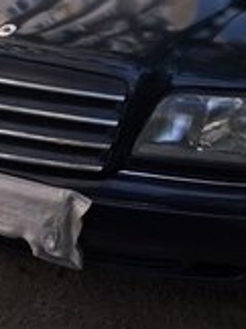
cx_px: 234
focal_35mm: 89
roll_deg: +0.5
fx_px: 846
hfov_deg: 16.3
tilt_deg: -19.4
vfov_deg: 20.9
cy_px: -41
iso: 32
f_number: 2.2
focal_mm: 4.15
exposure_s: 1/641
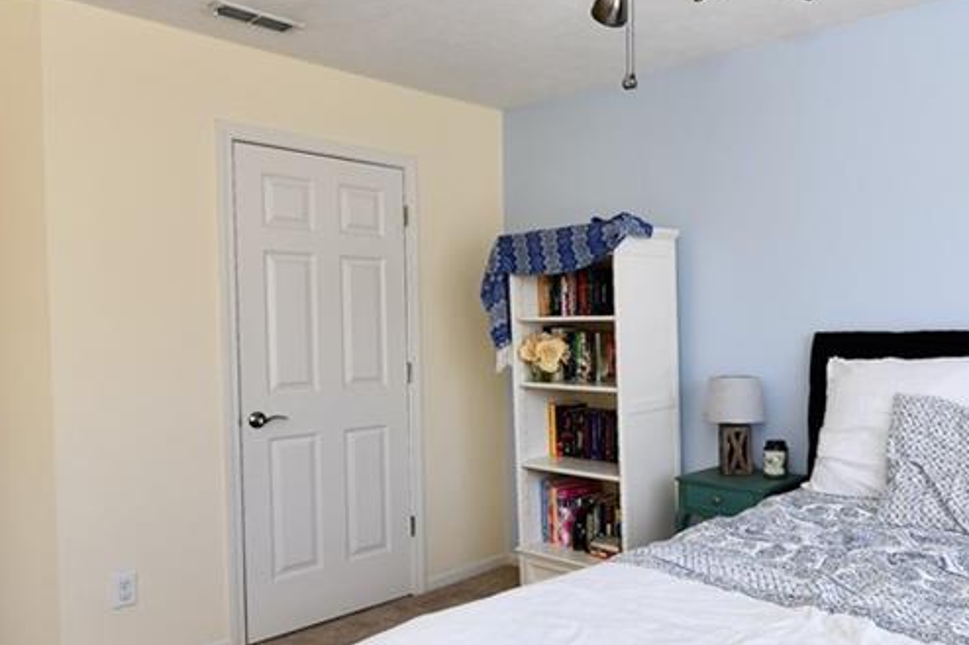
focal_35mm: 29
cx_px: 700
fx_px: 780
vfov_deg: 44.9
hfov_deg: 60.9
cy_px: 343
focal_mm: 14
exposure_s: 1/250
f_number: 8
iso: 640
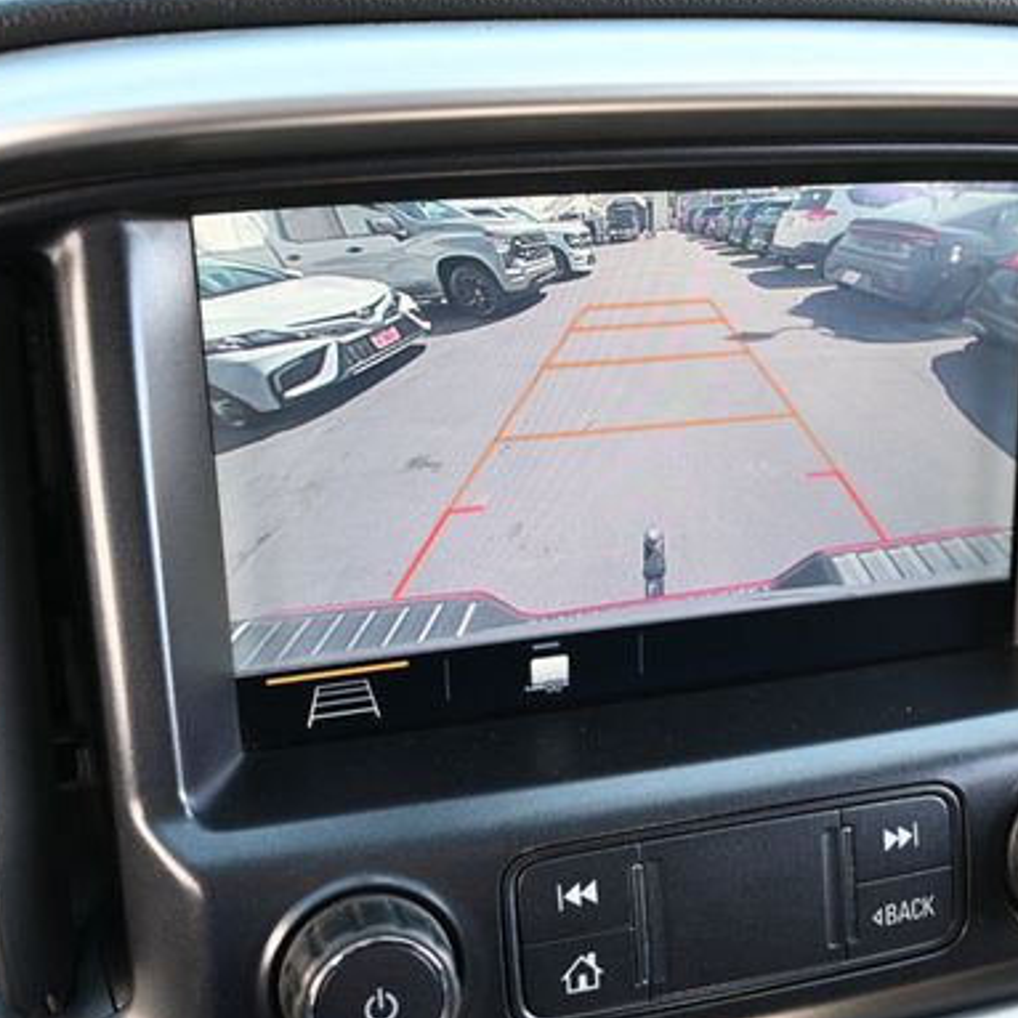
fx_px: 1488
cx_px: 601
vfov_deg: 37.8
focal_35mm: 45
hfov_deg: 37.7
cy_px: 529
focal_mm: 21
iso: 400
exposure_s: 1/200
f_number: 4
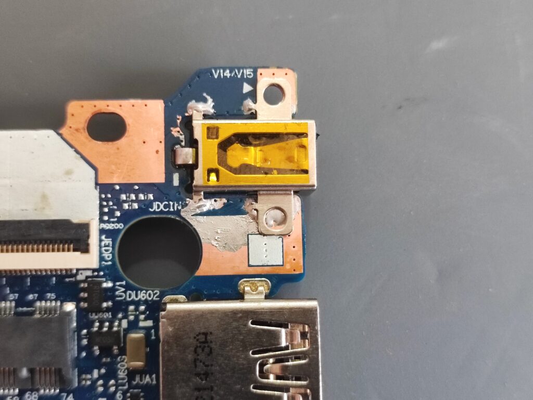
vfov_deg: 54.9
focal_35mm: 25
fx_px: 385
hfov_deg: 69.4
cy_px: 200
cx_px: 266
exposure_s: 1/100
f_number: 1.75
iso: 1104
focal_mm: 5.96
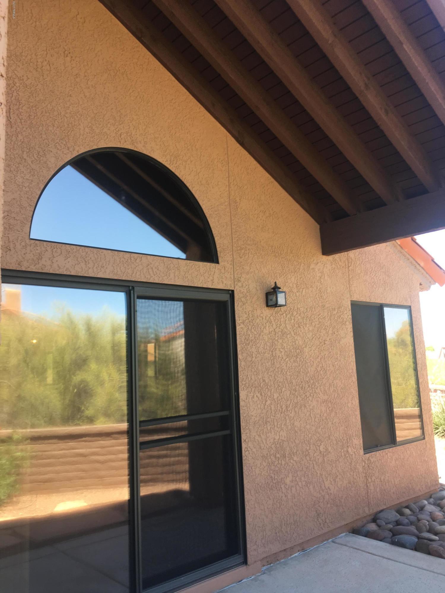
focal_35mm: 29
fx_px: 497
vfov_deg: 61.7
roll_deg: +2.2
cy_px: 296
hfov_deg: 48.2
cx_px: 222
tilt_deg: +9.6
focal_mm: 4.15
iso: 25
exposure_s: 1/140
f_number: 2.2
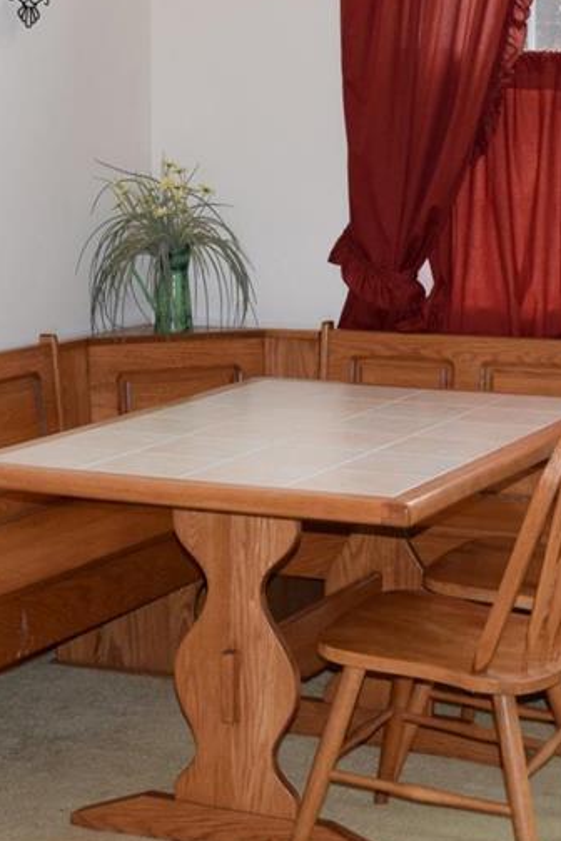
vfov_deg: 24.1
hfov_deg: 16.3
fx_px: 1963
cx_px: 232
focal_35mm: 84
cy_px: 318
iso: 800
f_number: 4
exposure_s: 1/60
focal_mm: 26
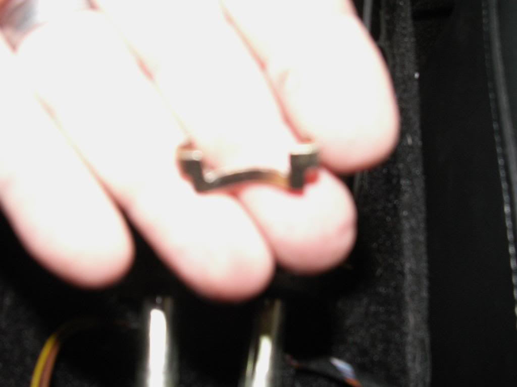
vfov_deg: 40.7
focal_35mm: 35
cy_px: 194
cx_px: 258
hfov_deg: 52.6
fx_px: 523
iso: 160
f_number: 3.2
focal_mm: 5.86
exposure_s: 1/40
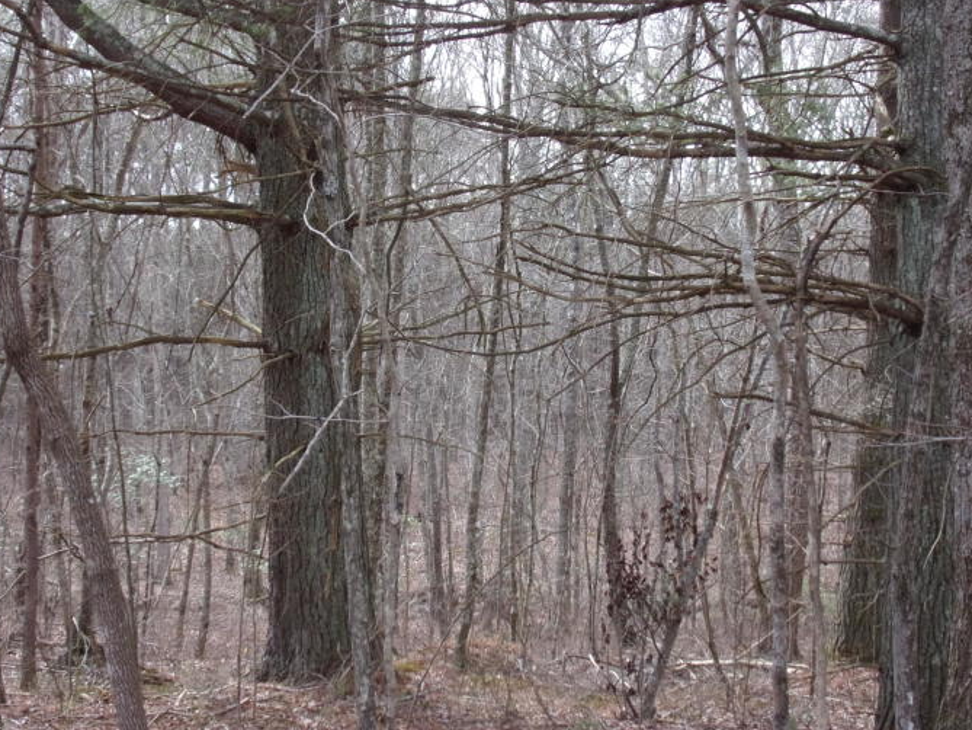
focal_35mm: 55
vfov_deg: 26.6
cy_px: 329
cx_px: 447
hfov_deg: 34.9
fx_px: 1545
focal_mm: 8.3
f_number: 4.1
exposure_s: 1/100
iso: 80
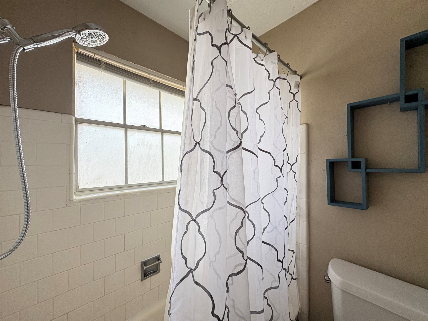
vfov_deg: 85.7
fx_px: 173
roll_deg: +0.8
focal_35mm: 14
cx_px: 214
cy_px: 160
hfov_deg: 102.1
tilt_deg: +2.5
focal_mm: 2.22
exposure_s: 1/99
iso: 100
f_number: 2.2
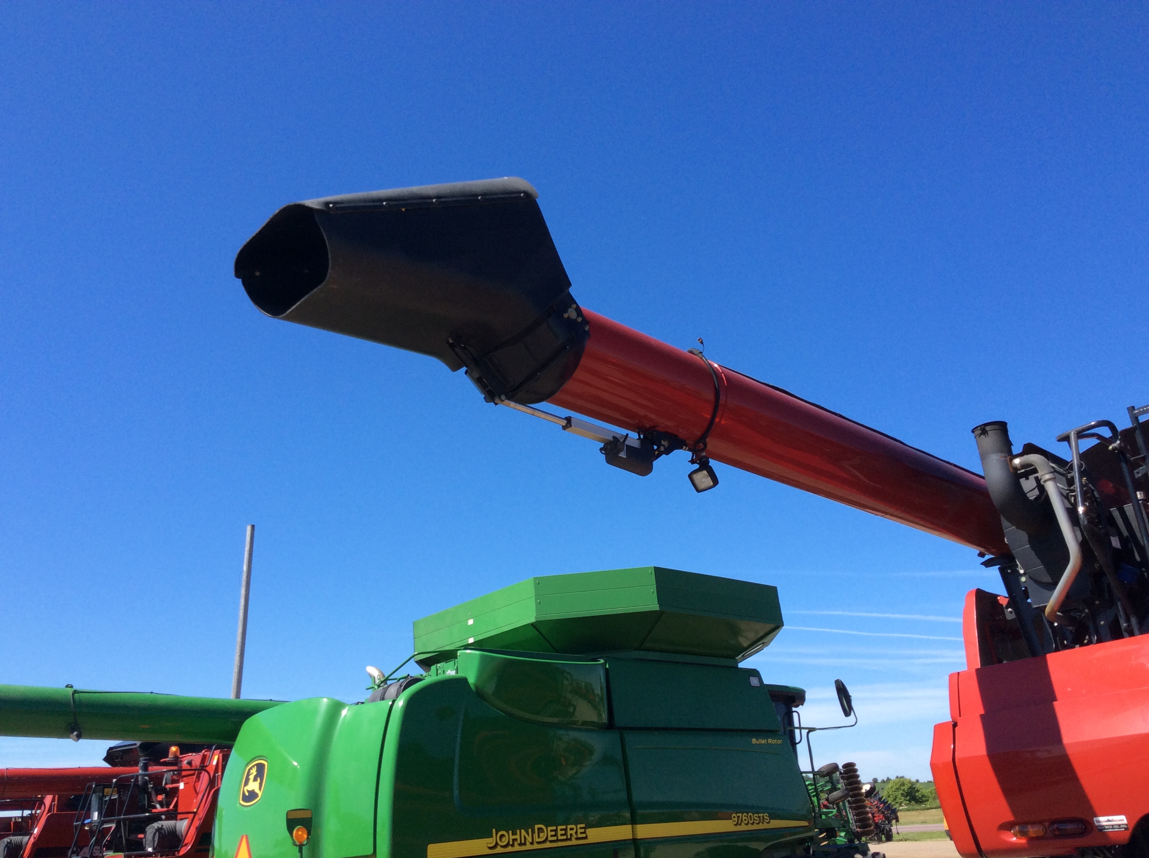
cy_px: 429
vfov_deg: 44.1
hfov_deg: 56.9
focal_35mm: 32
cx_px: 574
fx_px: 1061
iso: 32
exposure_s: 1/1079
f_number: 2.4
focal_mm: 3.3
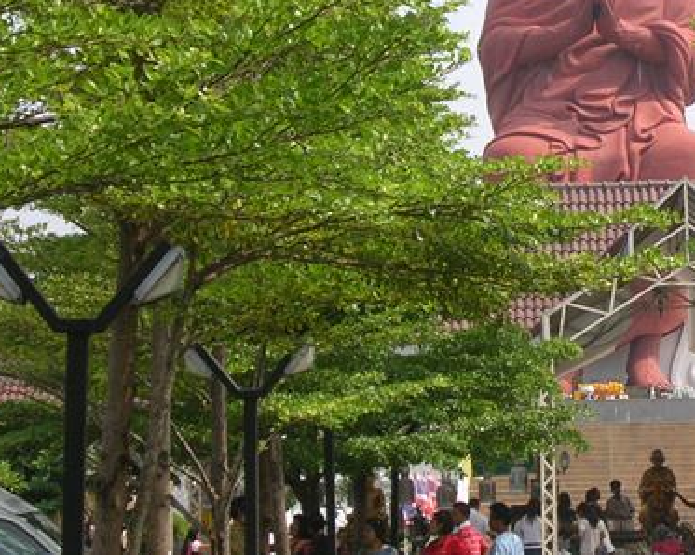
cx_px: 570
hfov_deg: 10.6
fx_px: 3742
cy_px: 126
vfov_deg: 8.5
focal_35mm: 182
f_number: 4.4
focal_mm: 14.5
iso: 50
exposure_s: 1/383
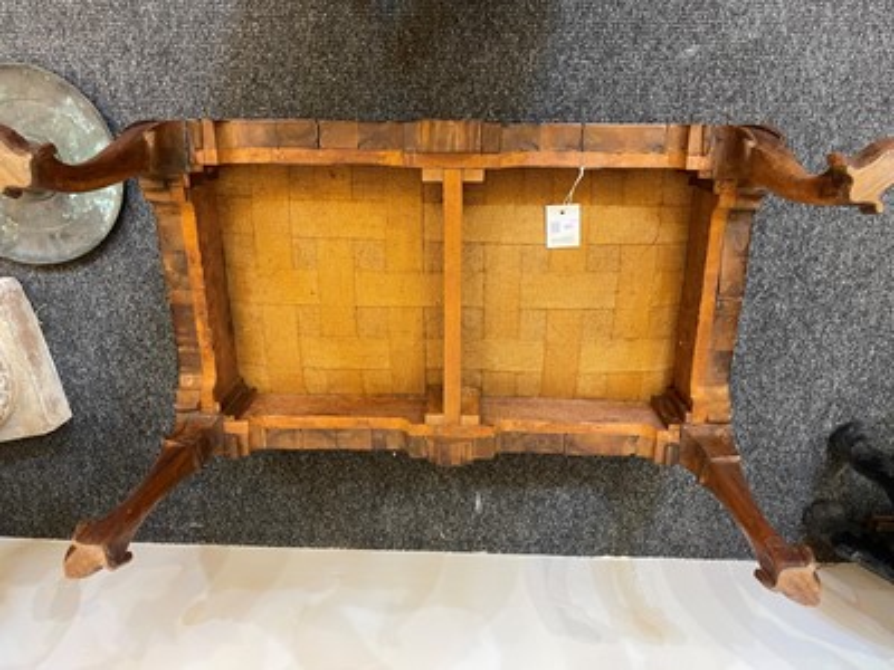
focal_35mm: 26
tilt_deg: -72.0
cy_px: 335
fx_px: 671
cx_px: 447
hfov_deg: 67.3
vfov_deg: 53.1
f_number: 1.6
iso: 250
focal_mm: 5.1
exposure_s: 1/50
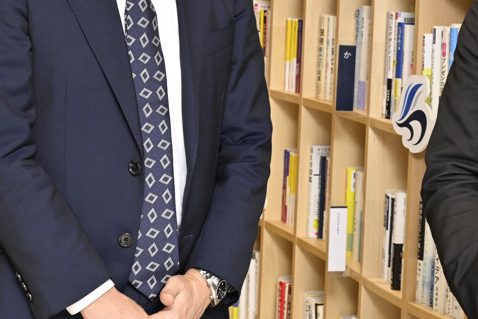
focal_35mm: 106
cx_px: 320
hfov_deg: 19.2
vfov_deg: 12.9
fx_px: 1407
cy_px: 55
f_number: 8
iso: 800
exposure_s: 1/125
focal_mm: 37
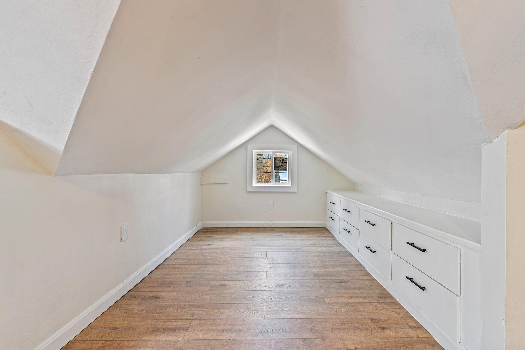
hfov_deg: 93.2
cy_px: 173
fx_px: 248
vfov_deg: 70.4
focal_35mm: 17
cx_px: 273
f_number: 9
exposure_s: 2.5
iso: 64
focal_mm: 16
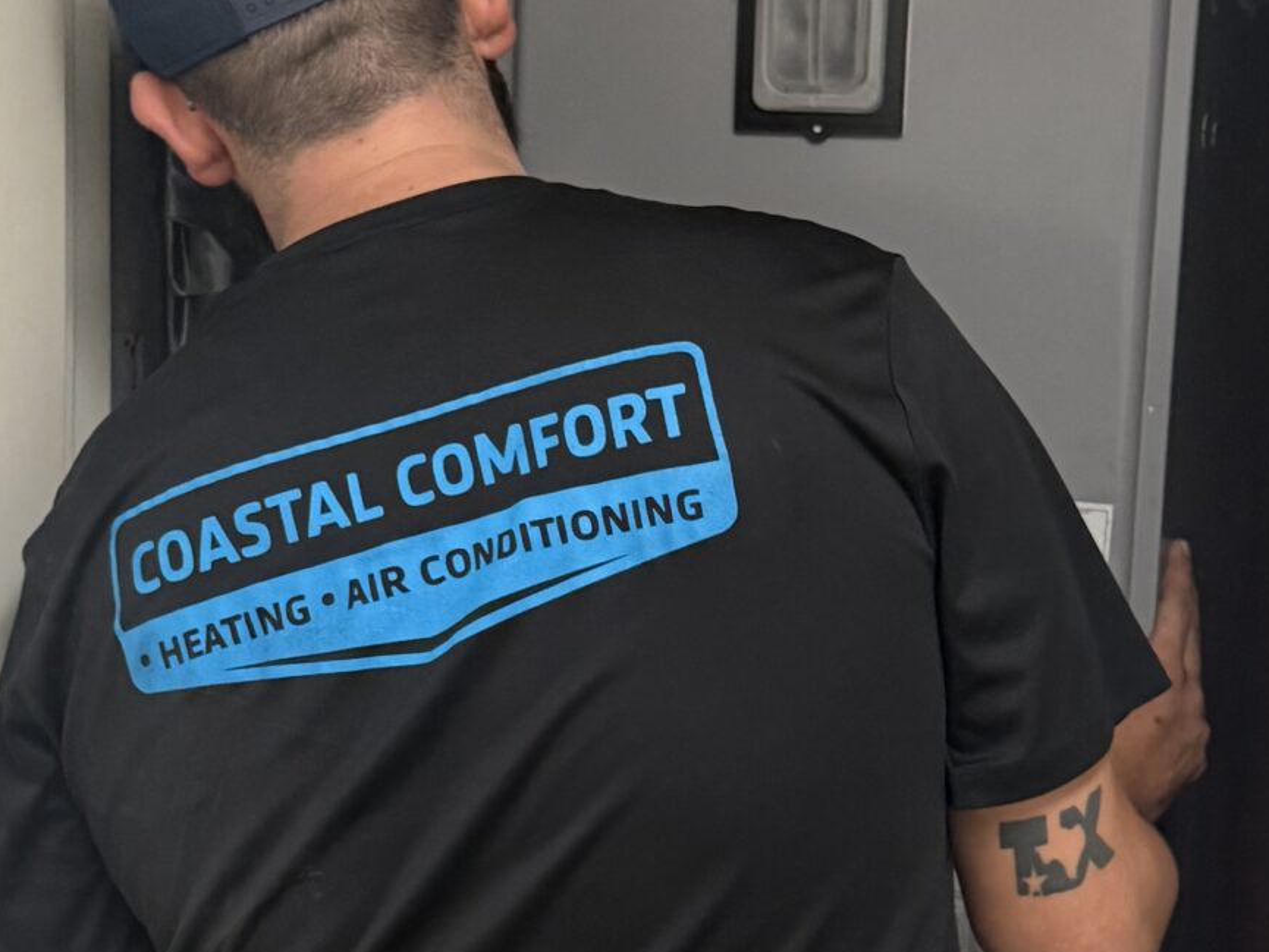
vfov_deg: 20.7
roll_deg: -3.6
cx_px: 772
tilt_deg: -7.4
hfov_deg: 27.3
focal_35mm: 71
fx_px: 2603
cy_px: 610
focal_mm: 6.76
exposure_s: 1/60
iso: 320
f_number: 1.78
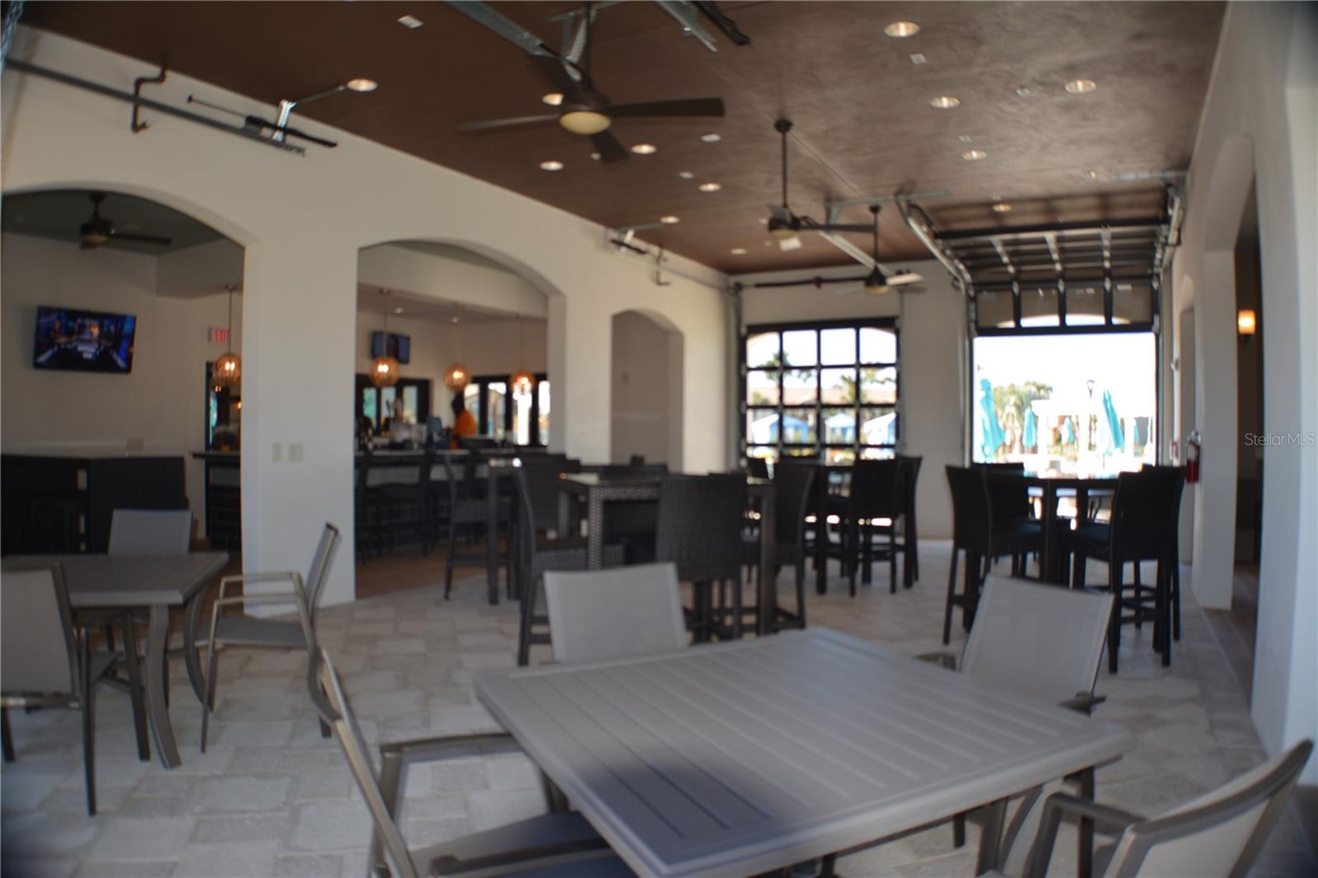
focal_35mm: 30
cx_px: 659
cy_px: 439
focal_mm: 20
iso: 180
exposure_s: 1/200
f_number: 3.8
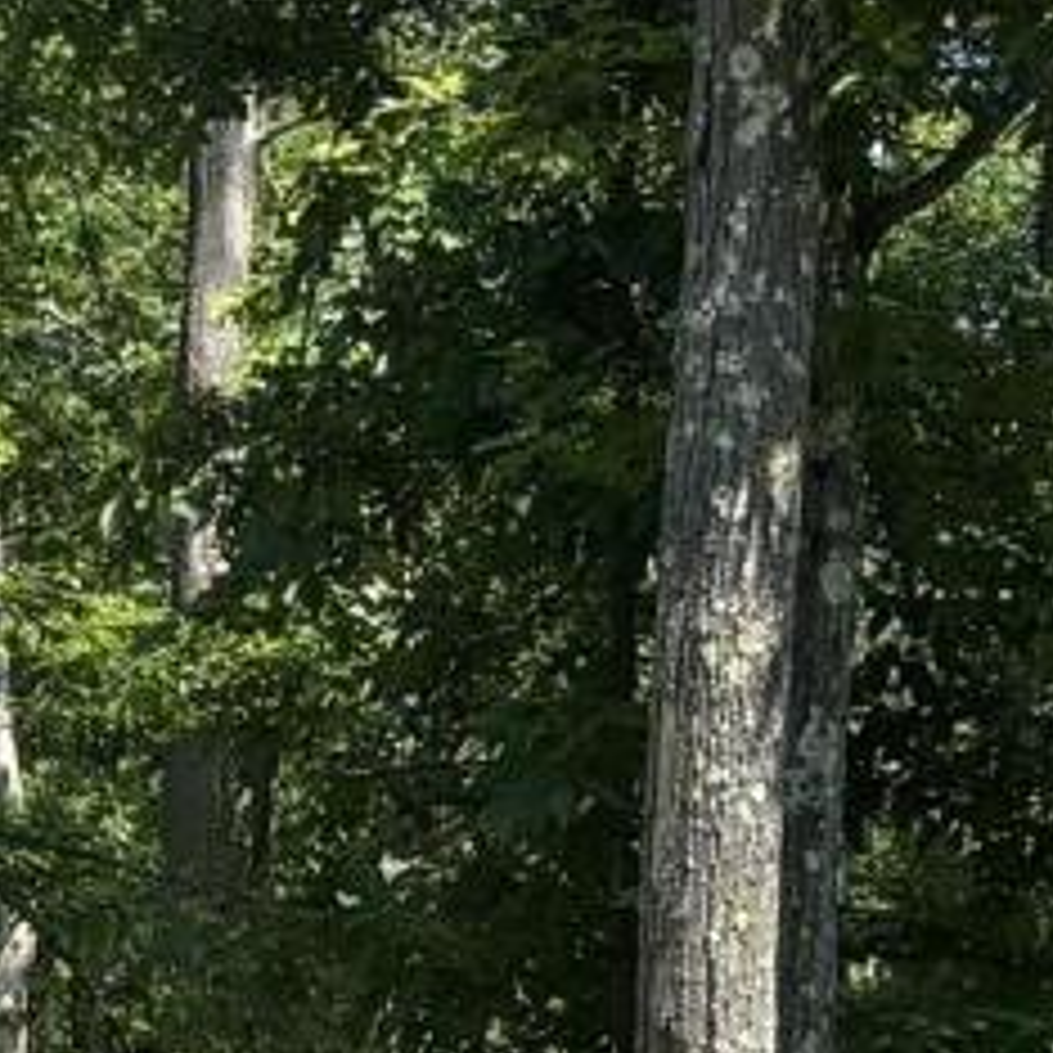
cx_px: -810
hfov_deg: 8.6
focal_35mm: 196
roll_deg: +0.7
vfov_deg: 8.7
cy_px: 1534
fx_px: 6745
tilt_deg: +2.4
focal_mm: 5.96
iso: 50
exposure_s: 1/1477
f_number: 1.6
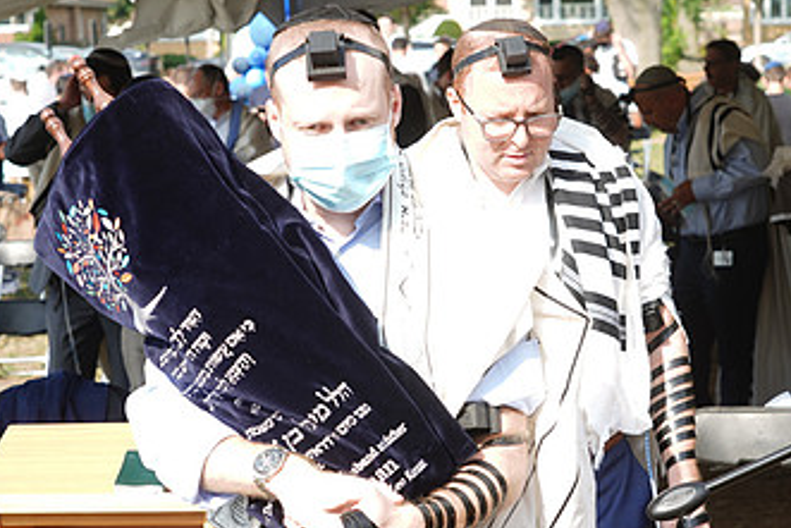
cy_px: 348
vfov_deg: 12.8
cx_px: 356
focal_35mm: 107
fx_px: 2352
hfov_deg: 19.1
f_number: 6.3
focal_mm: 61
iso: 80
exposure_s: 1/125
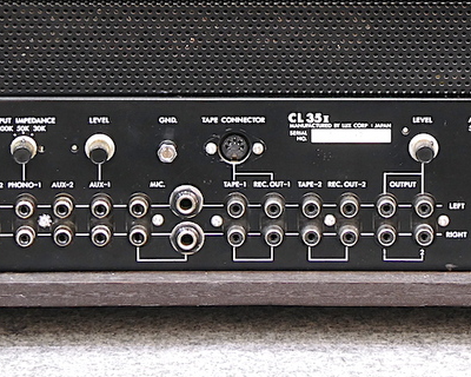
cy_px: 80
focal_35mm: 316
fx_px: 4405
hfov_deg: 6.1
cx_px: 230
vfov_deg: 4.9
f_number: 5.3
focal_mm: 24.2
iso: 100
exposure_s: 1
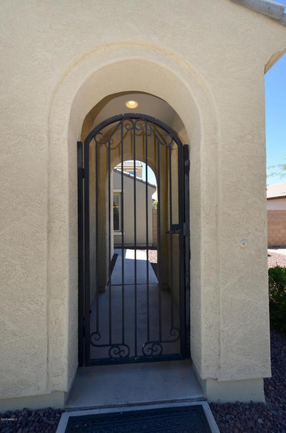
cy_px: 216
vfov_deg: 100.5
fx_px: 180
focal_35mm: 15
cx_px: 143
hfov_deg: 77.1
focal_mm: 10
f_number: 6.3
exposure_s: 1/160
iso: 100
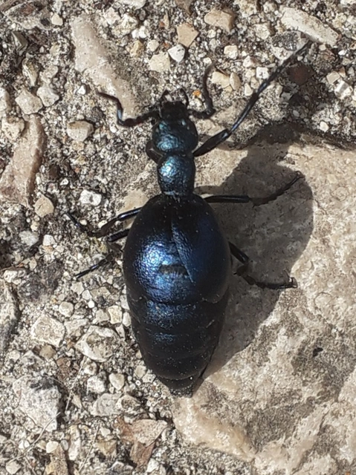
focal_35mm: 27
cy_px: 238
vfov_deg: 65.4
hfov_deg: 51.3
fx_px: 371
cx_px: 178
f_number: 1.9
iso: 40
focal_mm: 3.6
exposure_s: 1/1667
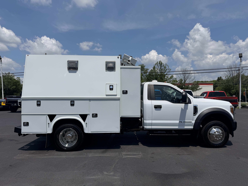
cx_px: 124
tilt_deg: +1.7
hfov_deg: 71.6
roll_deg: -0.1
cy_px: 93
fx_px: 172
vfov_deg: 56.8
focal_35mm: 24
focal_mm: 6.76
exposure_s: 1/10309
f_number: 1.78
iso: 80
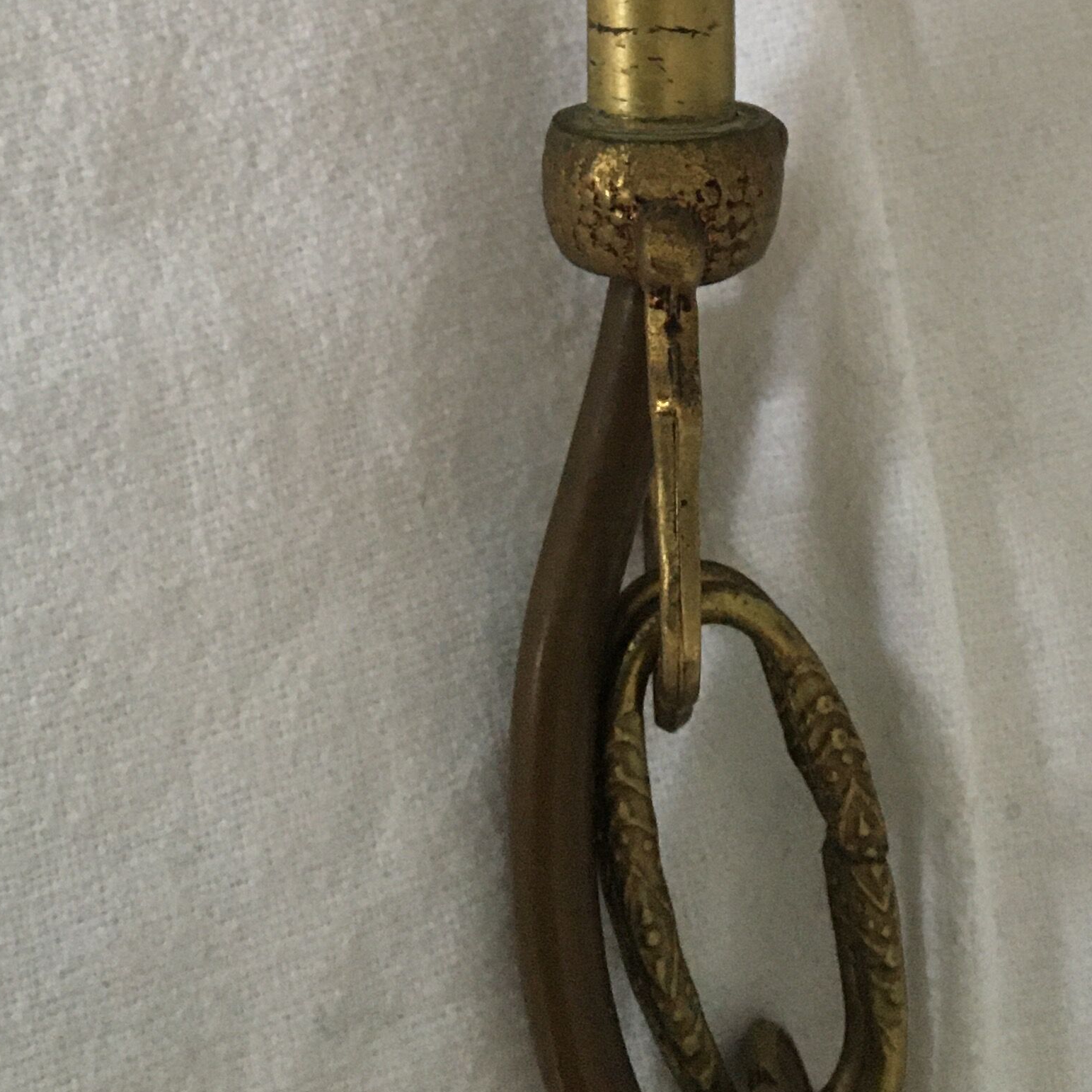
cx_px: 611
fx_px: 2391
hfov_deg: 25.7
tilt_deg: -72.0
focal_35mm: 67
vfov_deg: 23.4
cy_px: -241
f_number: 2.2
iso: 200
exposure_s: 1/20
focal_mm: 4.15
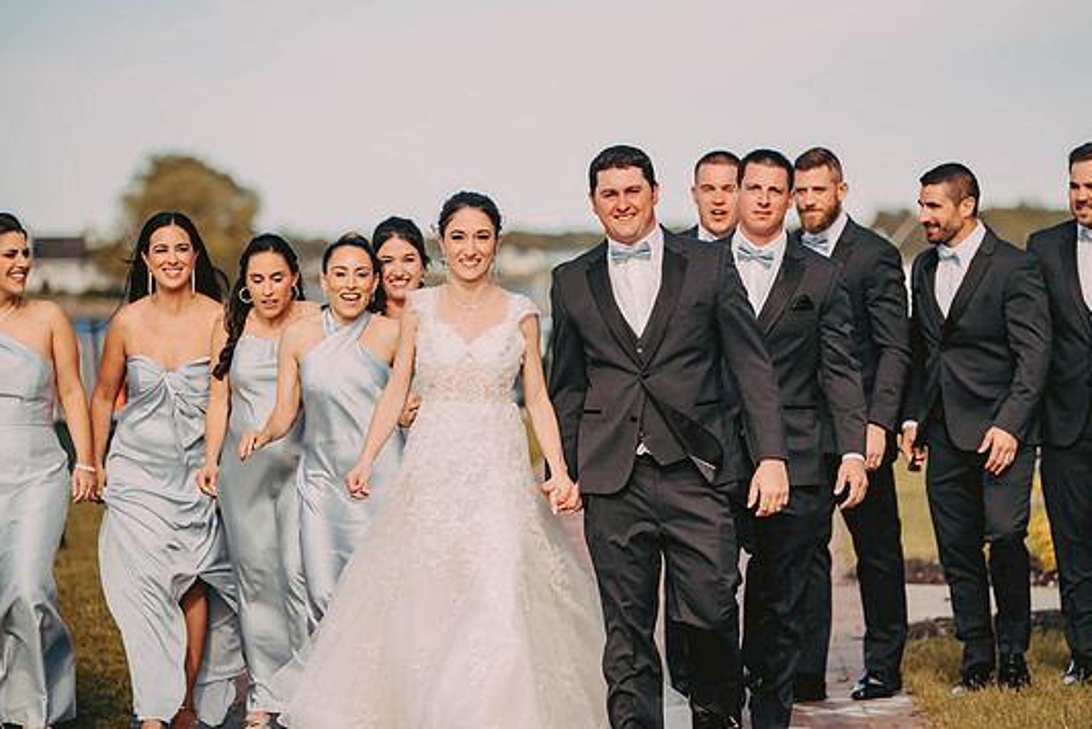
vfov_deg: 9.3
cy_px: 309
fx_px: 4461
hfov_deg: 14.0
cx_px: 603
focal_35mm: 147
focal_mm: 125
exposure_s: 1/4000
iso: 500
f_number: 2.8
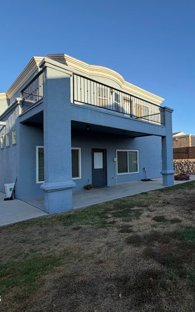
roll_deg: +1.6
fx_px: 170
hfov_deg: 54.9
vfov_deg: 85.0
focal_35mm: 20
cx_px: 160
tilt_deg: +2.5
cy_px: 155
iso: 50
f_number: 2.2
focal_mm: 2.22
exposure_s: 1/502
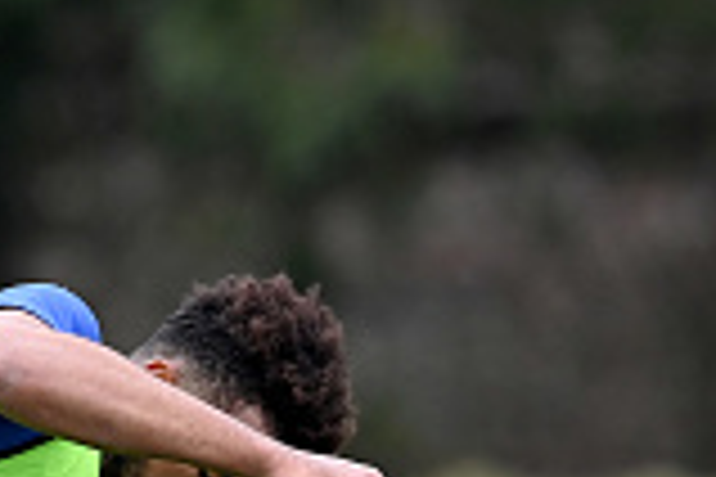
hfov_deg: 1.4
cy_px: 882
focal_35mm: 1493
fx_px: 29692
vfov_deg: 0.9
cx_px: -563
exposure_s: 1/1600
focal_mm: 400
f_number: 4
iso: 800
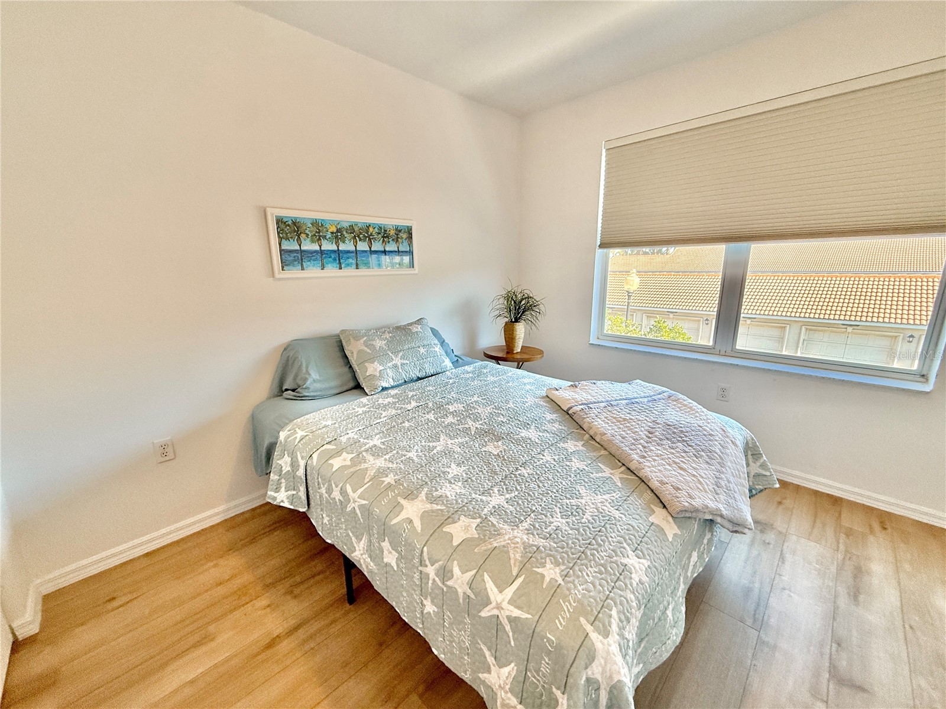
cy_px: 354
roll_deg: -0.1
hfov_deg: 102.1
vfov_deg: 85.7
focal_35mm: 14
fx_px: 383
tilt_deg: -13.1
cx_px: 473
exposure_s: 1/120
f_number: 2.2
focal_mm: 2.22
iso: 160
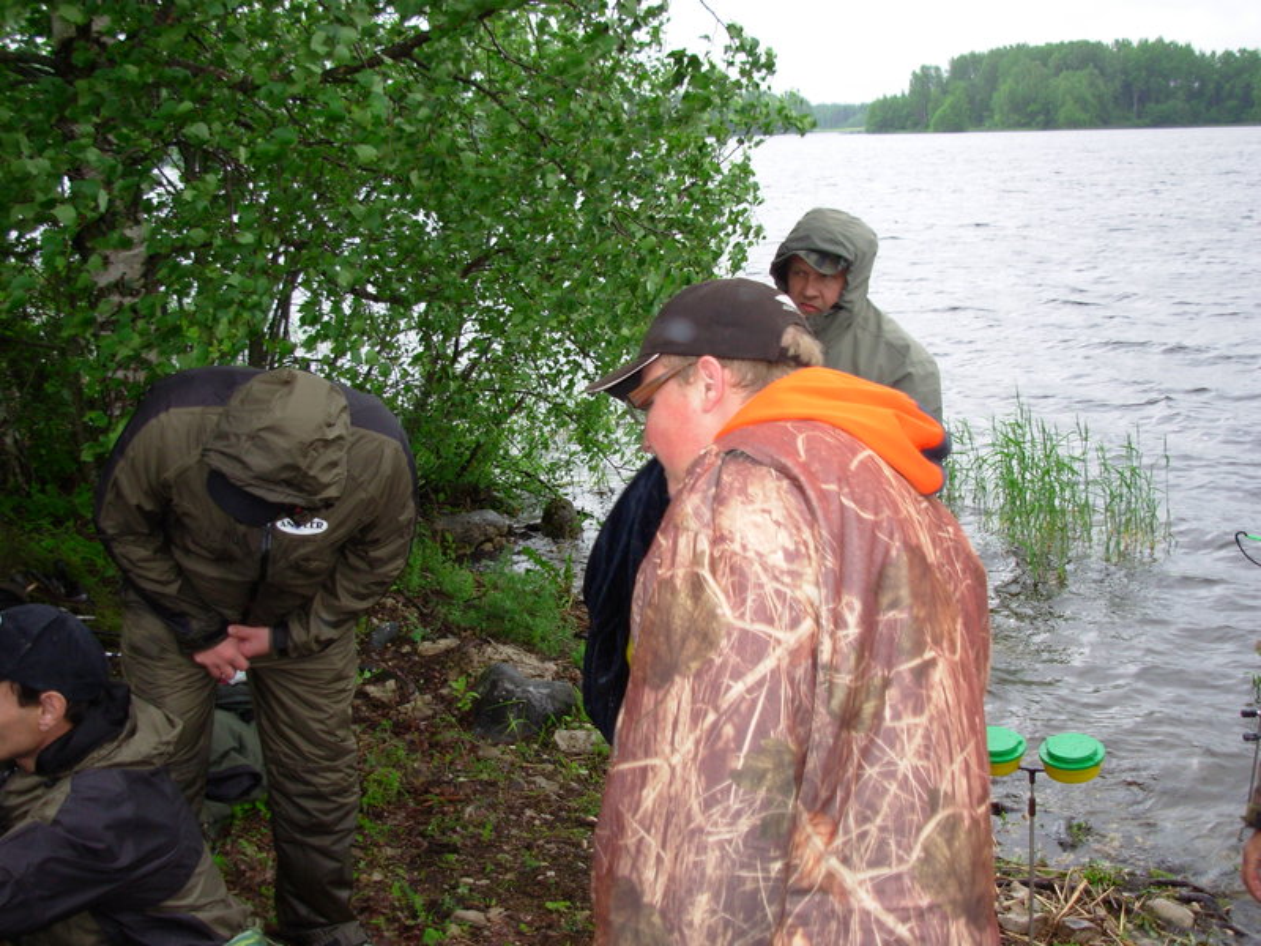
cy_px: 473
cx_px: 630
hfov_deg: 49.0
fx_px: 1384
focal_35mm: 38
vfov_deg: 37.7
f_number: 2.9
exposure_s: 1/114
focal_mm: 6.3
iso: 50
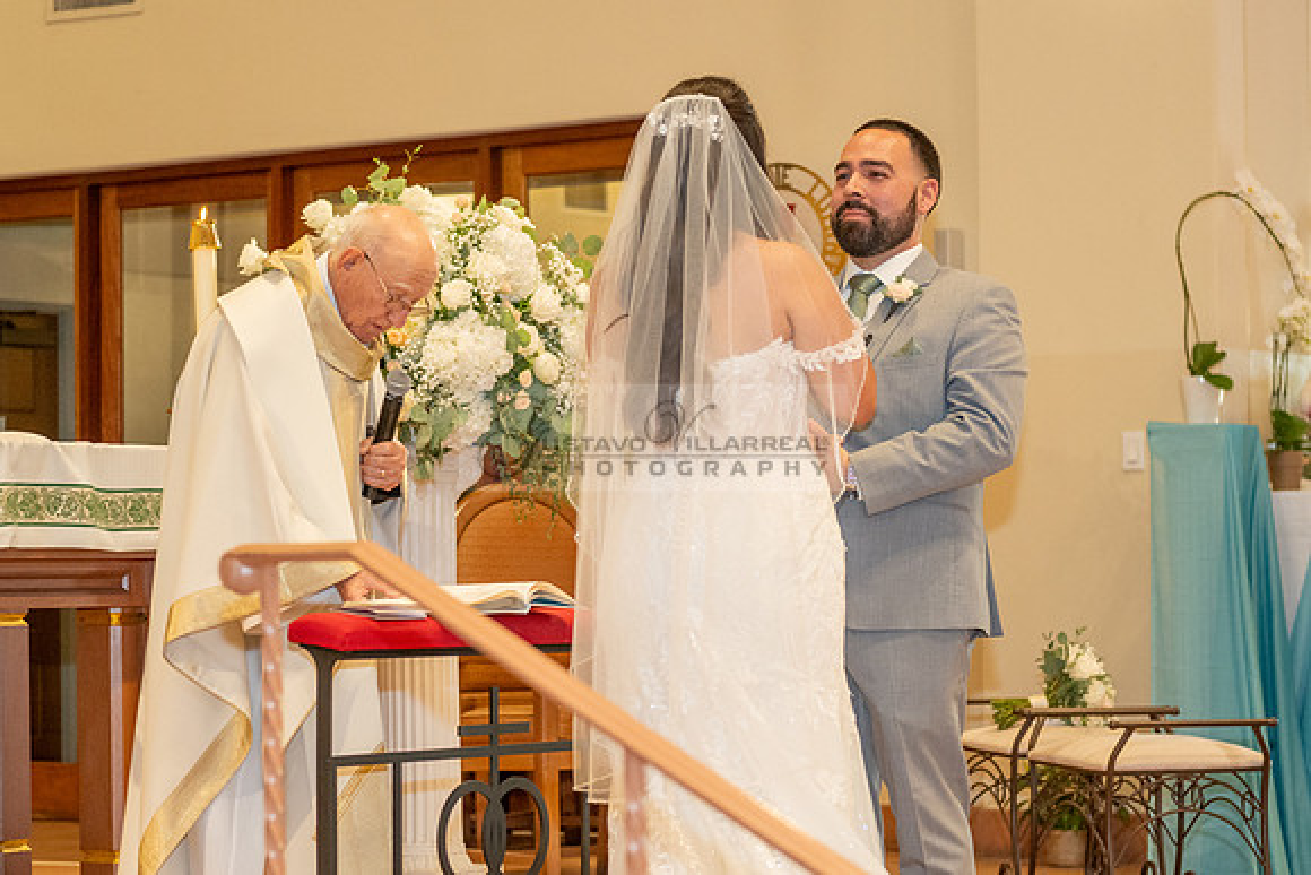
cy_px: 554
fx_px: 3852
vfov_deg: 12.9
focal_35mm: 106
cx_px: 562
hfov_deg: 19.3
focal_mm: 70
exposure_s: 1/160
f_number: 2.8
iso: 1600
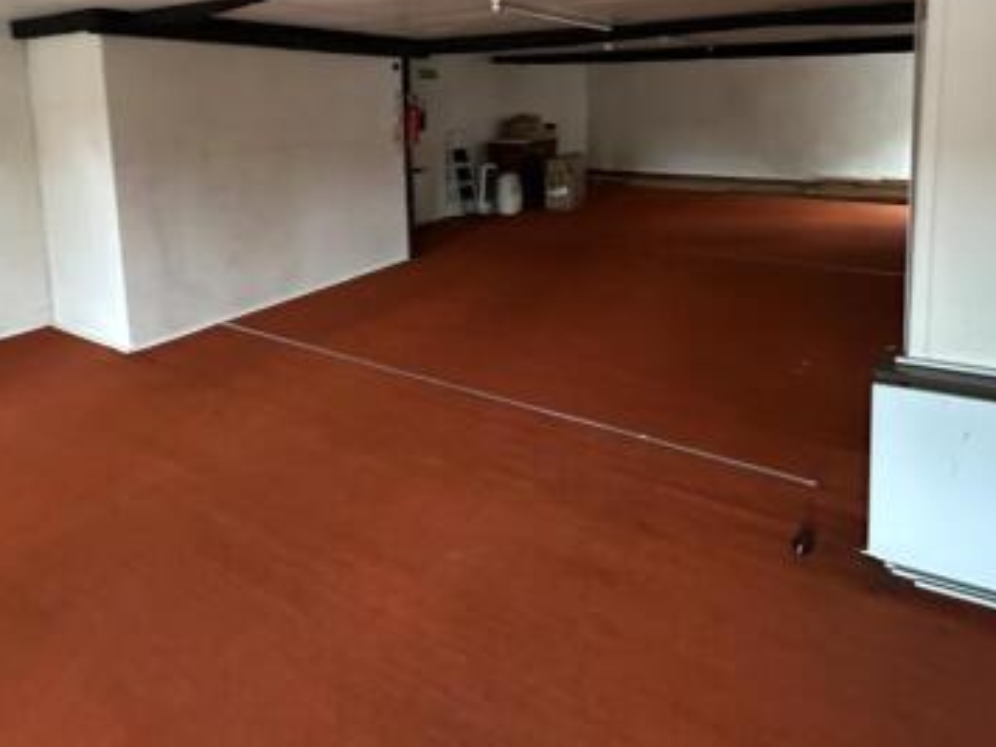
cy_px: 170
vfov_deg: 55.5
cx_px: 520
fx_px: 662
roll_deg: +1.2
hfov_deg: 73.9
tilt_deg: -4.7
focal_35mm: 23
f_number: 2.2
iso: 1250
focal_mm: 2.22
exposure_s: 1/53
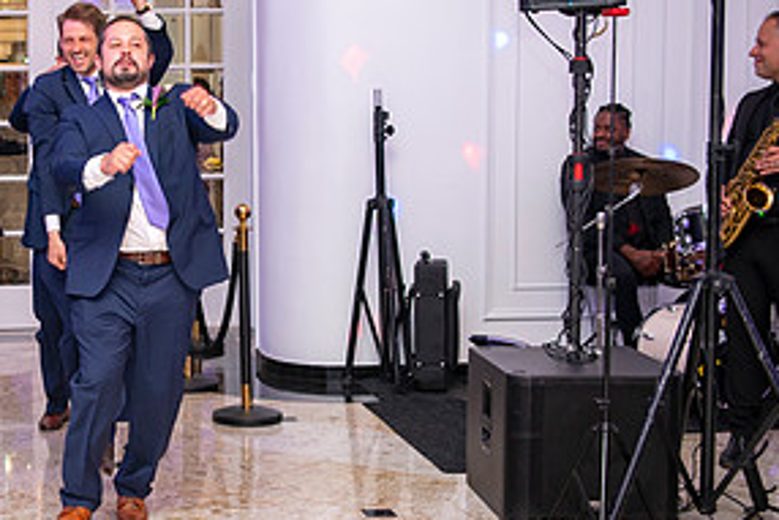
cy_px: 240
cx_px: 63
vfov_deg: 17.5
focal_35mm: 78
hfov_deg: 25.1
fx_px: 1689
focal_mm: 34
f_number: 2.8
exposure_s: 1/125
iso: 800
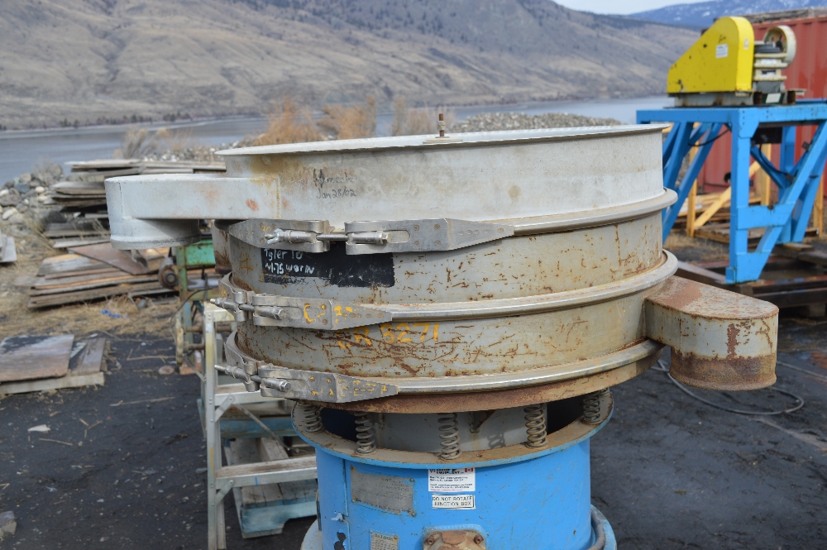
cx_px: 414
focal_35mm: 39
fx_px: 895
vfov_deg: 34.2
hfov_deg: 49.6
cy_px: 275
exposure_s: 1/200
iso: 100
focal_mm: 26
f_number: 7.1
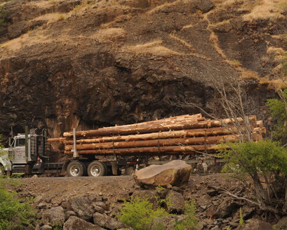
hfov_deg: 25.2
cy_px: 135
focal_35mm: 75
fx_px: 637
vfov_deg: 20.4
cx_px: 84
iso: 200
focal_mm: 50
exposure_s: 1/500
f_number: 4.5
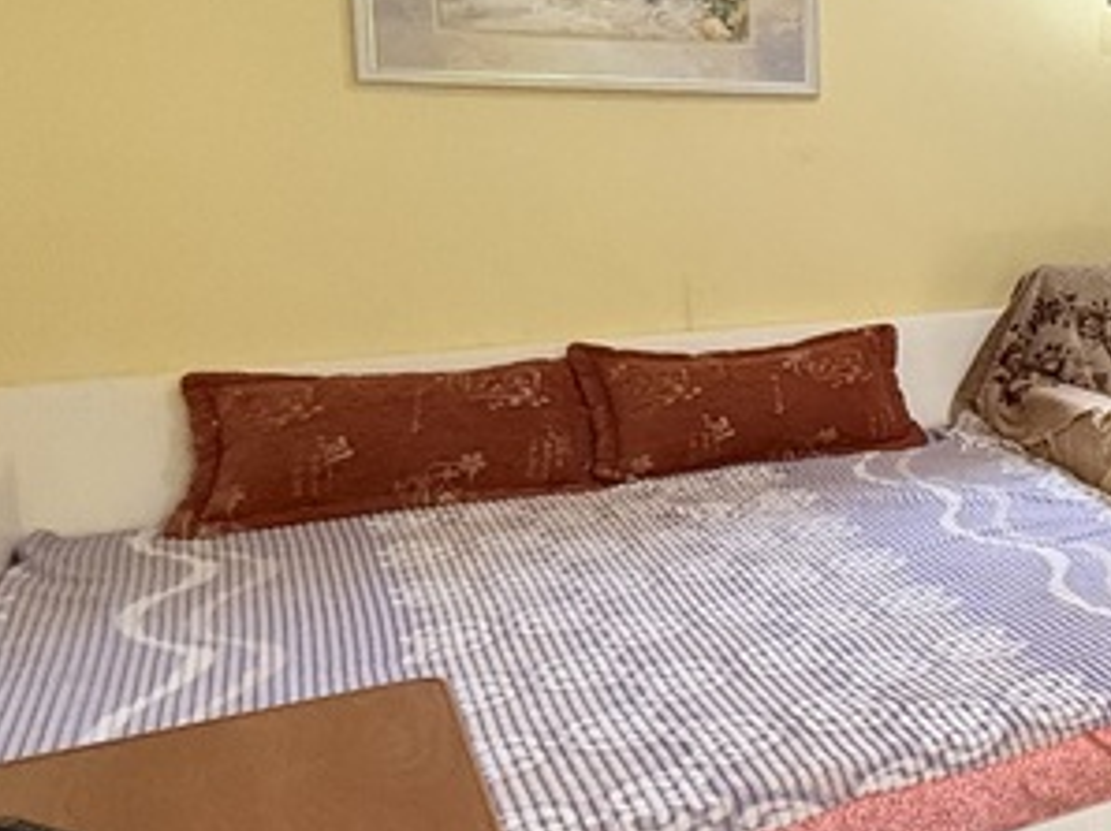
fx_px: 1507
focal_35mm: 47
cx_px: 1715
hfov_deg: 26.9
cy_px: 268
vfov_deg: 30.6
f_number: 2.2
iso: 400
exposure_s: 1/74
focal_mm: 2.22
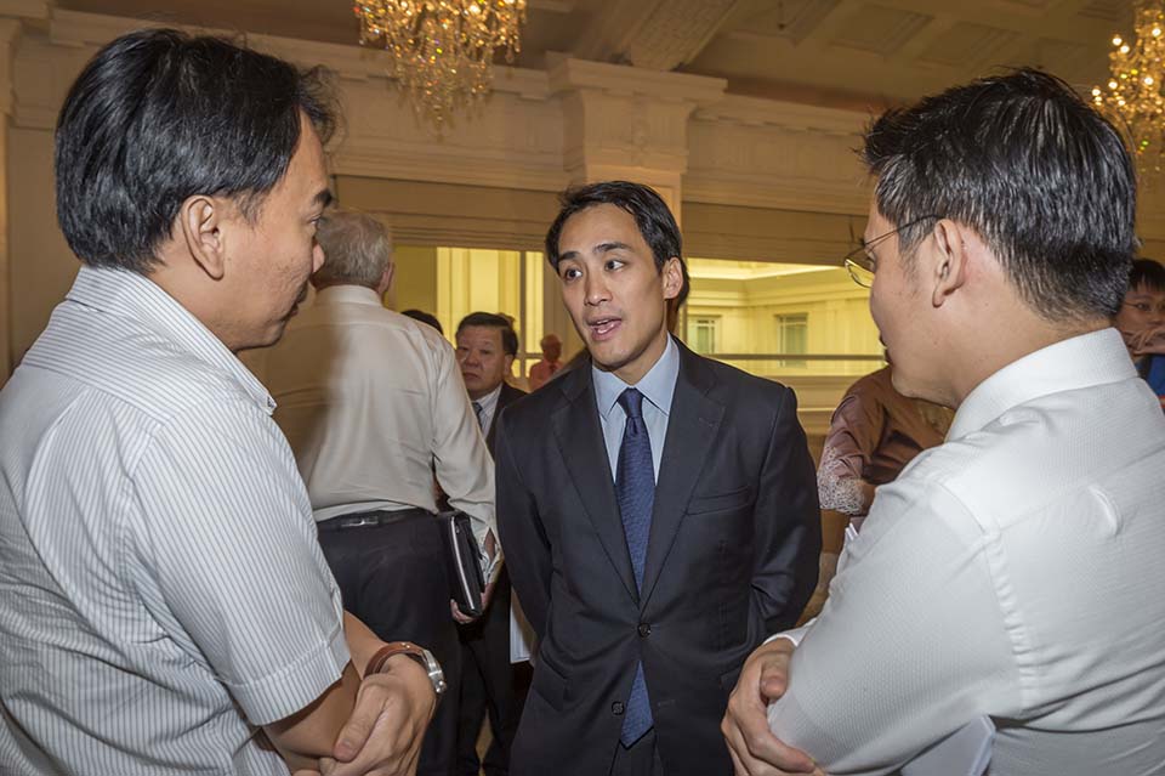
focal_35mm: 32
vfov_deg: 41.1
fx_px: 1035
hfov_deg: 58.7
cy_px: 388
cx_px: 582
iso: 800
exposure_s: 1/60
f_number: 8
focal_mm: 32
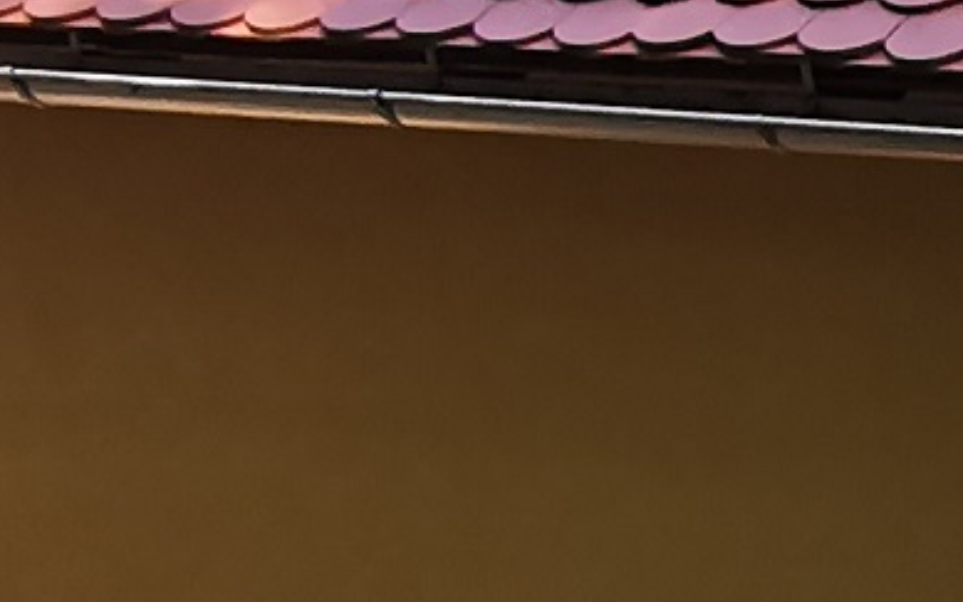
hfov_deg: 12.6
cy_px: 545
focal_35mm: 139
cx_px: 2092
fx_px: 3648
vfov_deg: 9.4
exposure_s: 1/100
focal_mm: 2.26
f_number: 2.2
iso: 100
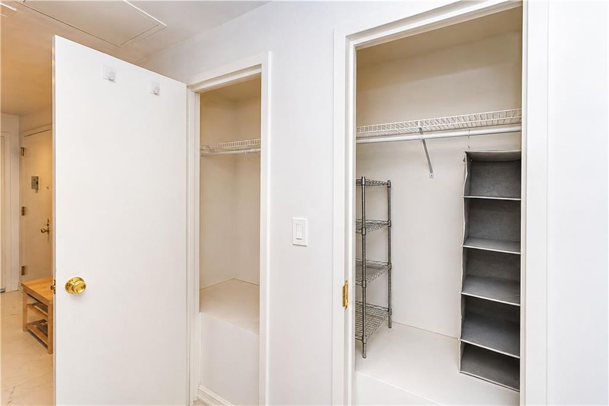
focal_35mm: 15
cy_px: 203
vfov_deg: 77.3
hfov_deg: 100.4
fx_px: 254
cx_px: 304
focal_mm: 10
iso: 1600
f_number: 10
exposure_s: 1/125
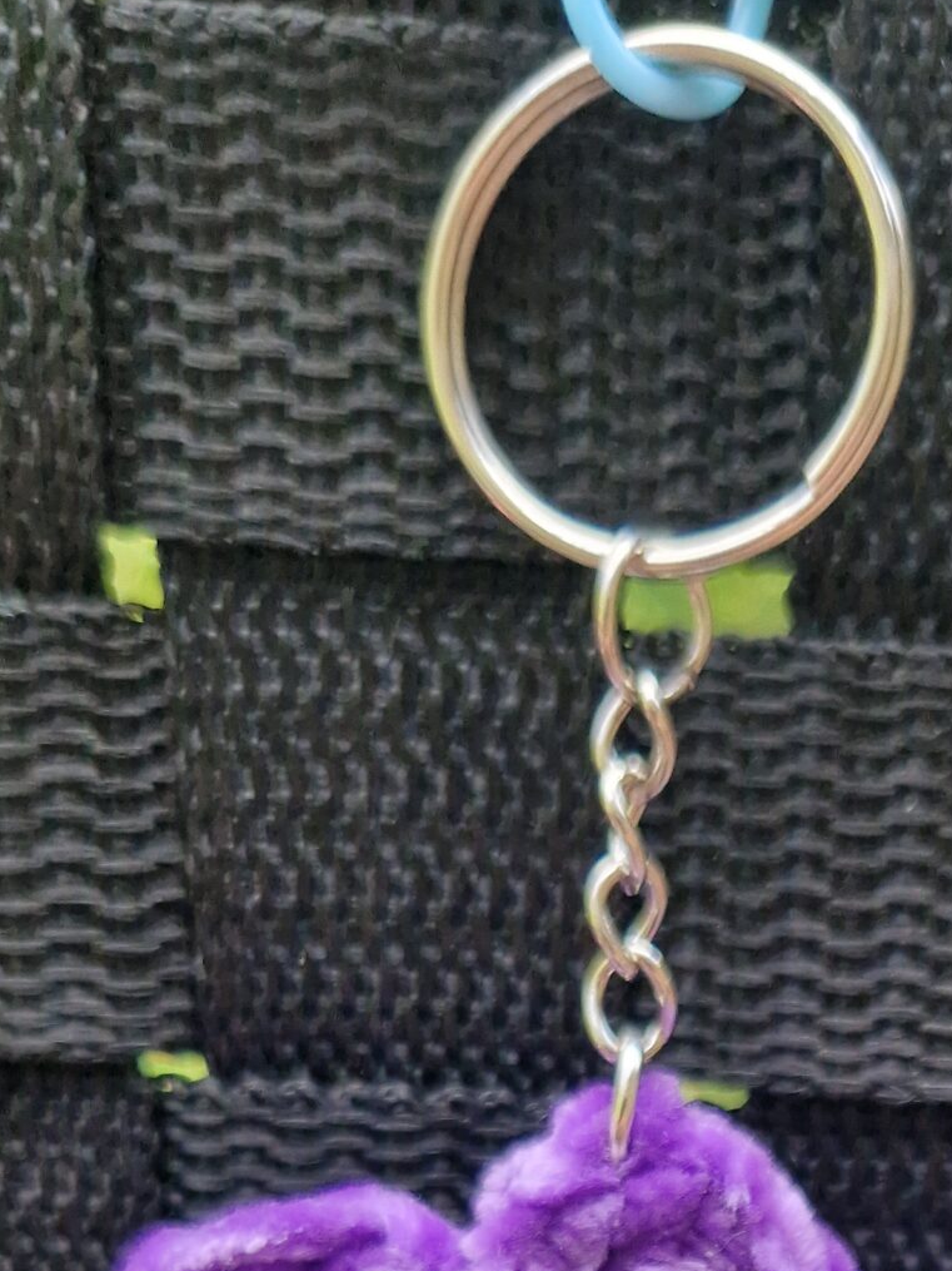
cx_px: 719
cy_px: 1490
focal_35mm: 58
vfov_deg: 29.1
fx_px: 2127
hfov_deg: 24.9
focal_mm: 5.4
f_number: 1.8
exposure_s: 1/180
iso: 50
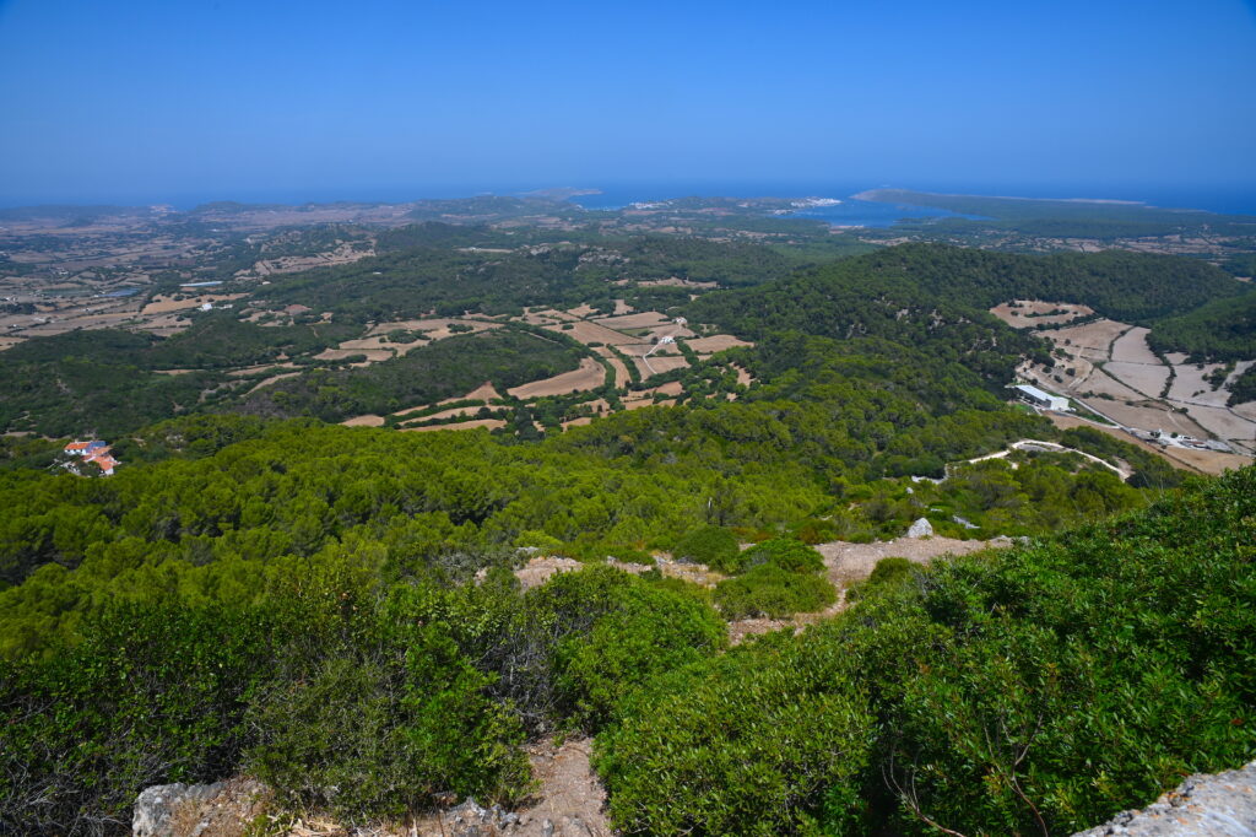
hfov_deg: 84.0
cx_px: 628
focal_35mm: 20
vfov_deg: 61.9
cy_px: 418
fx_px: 698
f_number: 16
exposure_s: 1/125
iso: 100
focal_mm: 20
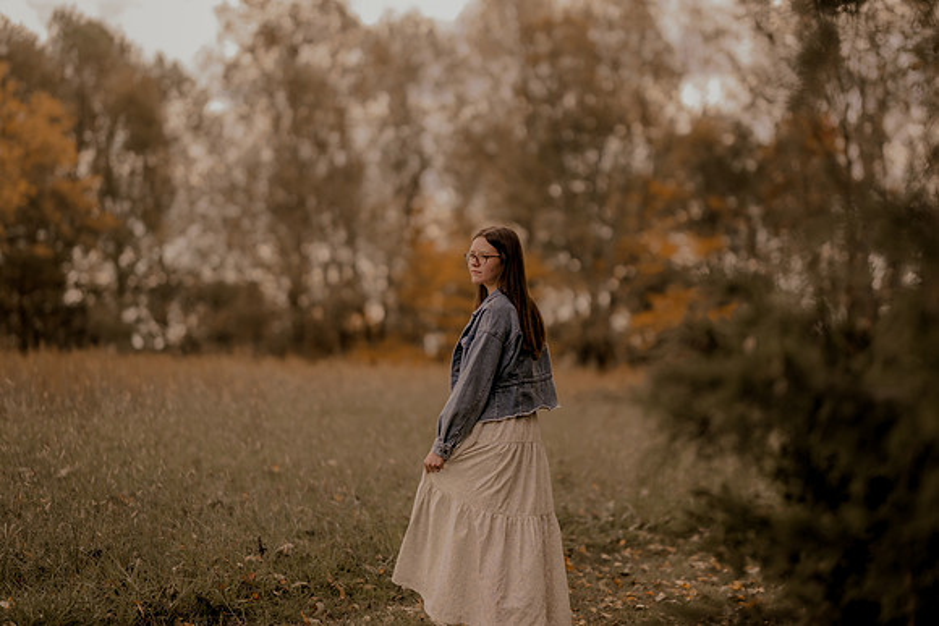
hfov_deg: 23.9
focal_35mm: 85
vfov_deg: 16.1
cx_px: 470
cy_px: 313
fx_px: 2217
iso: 200
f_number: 1.4
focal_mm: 85
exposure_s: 1/2000
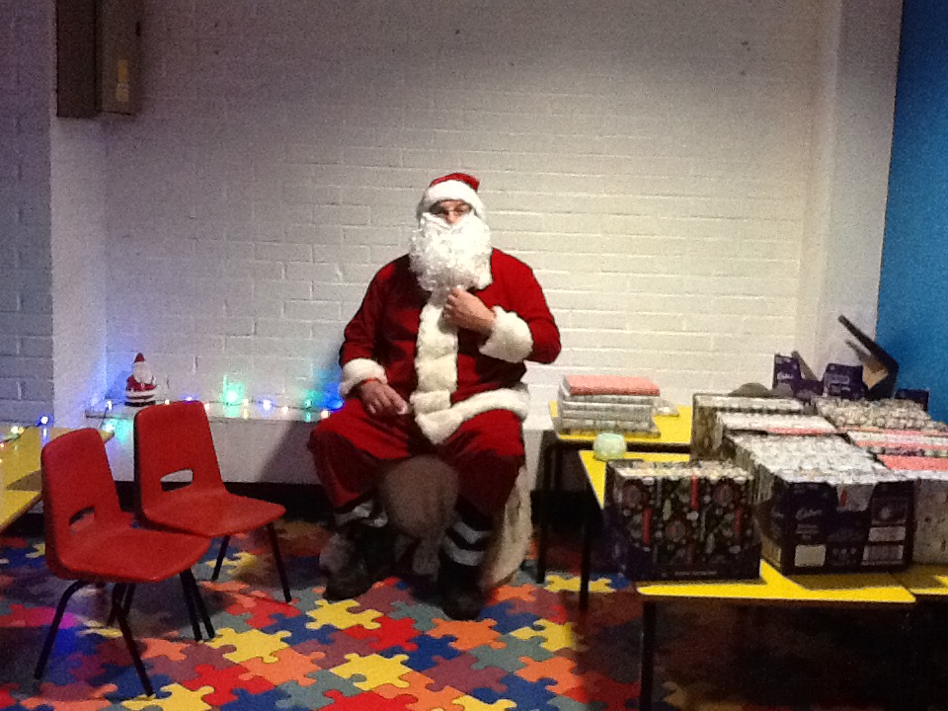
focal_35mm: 44
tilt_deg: -9.7
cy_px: 356
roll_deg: -1.9
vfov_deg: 32.9
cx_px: 474
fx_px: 1205
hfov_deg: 42.9
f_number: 2.4
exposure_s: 1/30
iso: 400
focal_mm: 2.03
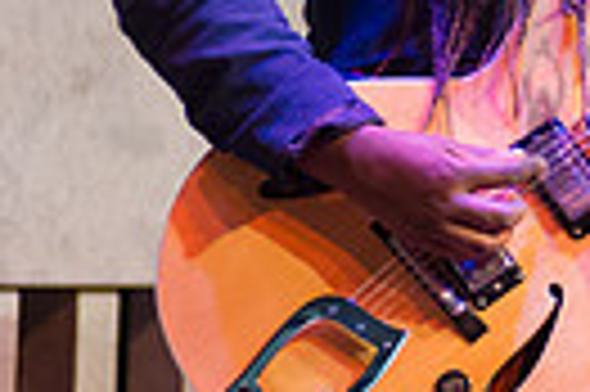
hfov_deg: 2.8
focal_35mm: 729
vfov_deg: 1.9
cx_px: 941
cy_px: -118
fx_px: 11933
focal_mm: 145
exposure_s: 1/400
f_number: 2.8
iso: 3200
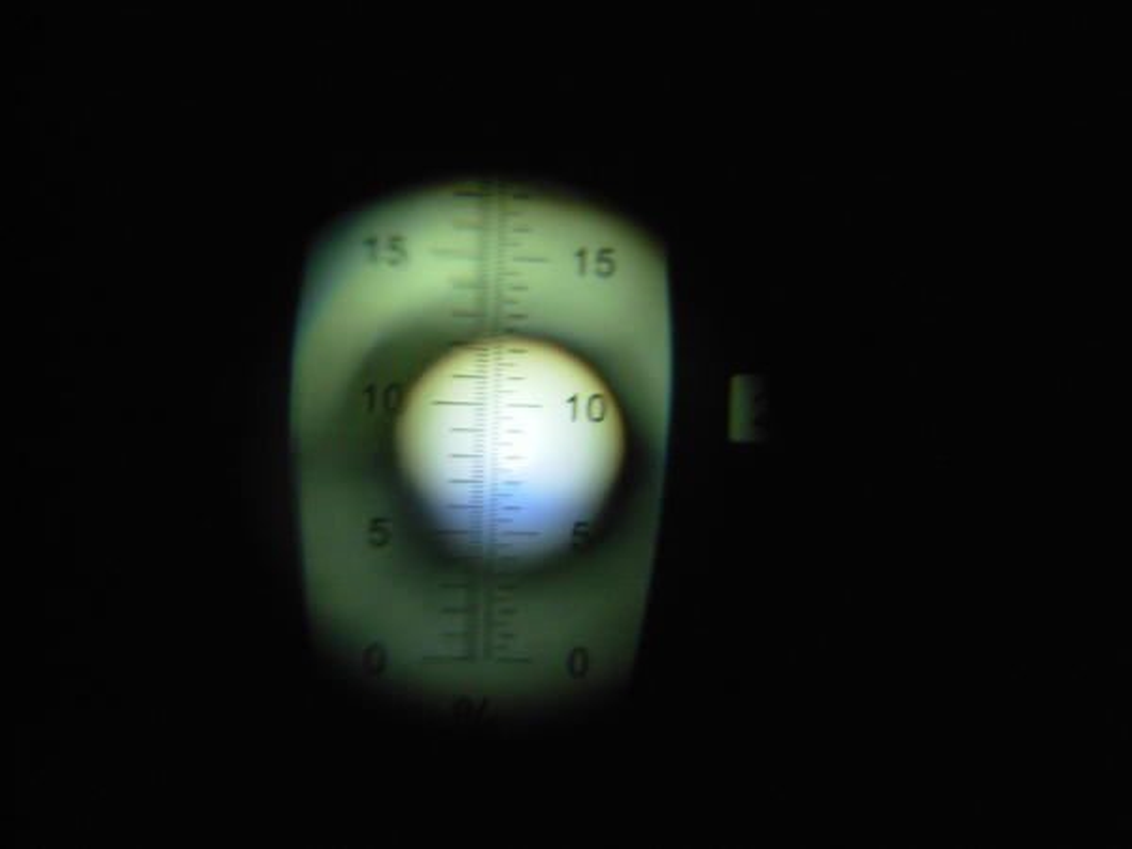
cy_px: 424
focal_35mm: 38
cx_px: 566
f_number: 2.9
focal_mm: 6.3
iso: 159
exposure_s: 1/1.4
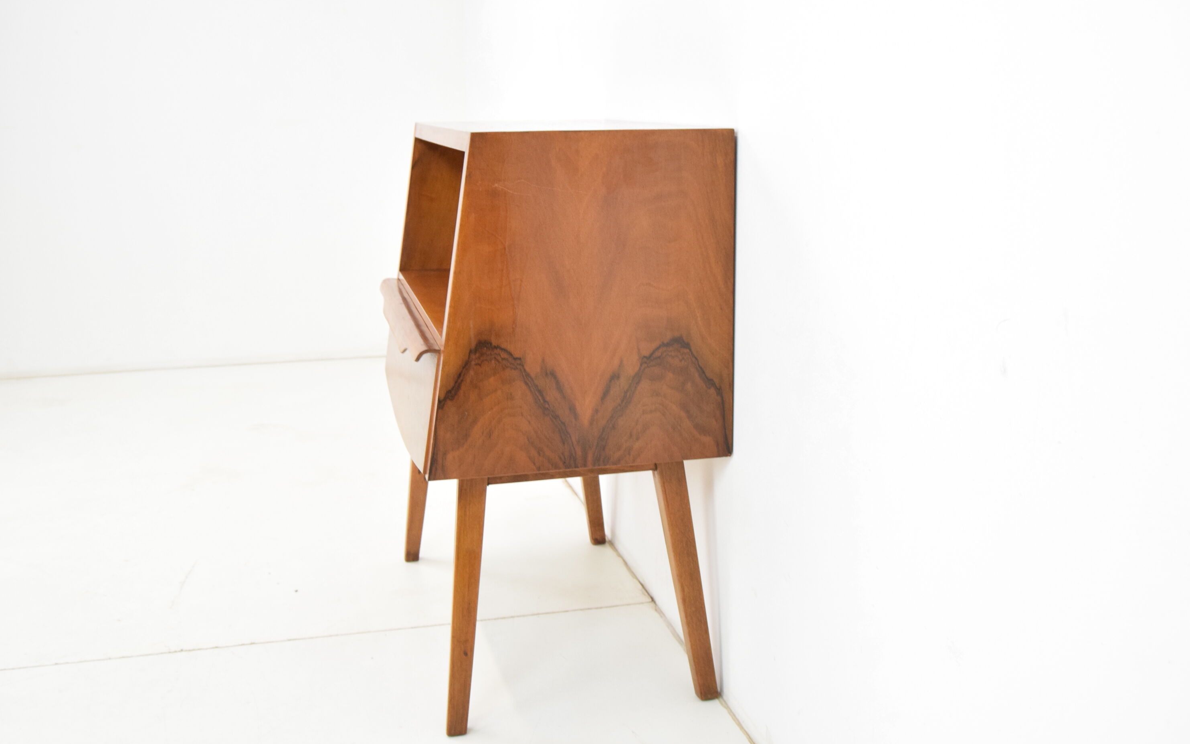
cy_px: 373
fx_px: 1200
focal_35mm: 37
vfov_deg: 34.4
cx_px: 594
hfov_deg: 52.7
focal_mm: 24
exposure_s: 1/160
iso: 1600
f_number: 6.3
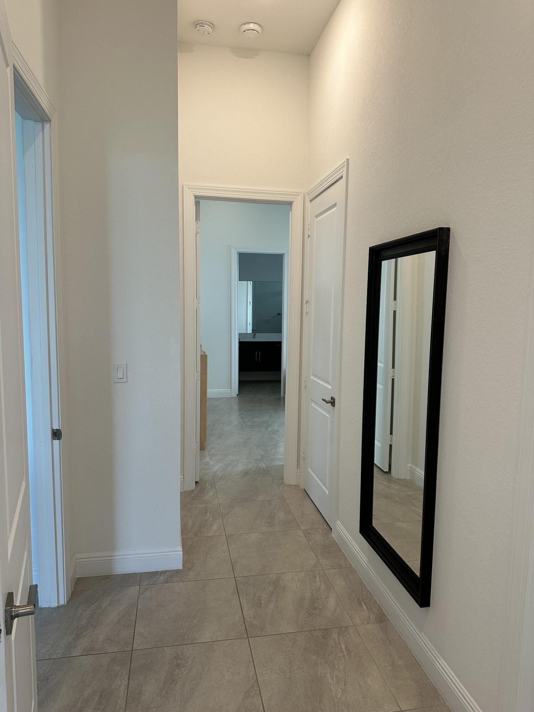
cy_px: 356
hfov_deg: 56.8
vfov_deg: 71.6
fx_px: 494
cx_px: 267
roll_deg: -1.8
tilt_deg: -5.5
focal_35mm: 24
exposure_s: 1/120
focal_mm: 6.86
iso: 160
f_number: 1.78
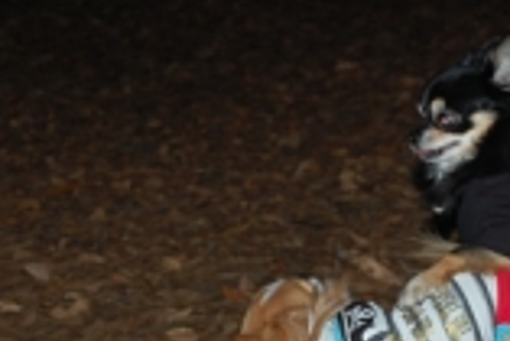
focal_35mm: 205
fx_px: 2910
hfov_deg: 10.0
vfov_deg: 6.7
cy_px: 221
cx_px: 424
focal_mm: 55
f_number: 5.6
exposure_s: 1/60
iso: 400
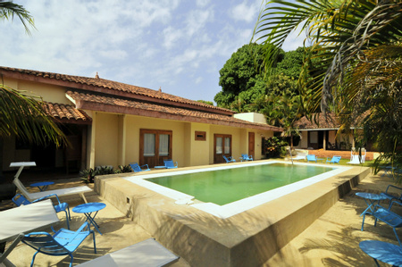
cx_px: 201
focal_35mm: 16
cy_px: 134
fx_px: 184
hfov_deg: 95.0
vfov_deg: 71.9
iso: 1250
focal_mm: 11
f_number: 5
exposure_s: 1/8000
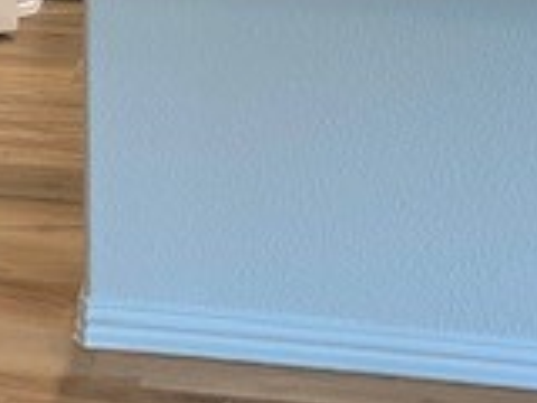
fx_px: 1613
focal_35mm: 104
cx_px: 70
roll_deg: +0.1
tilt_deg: -6.8
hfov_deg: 18.6
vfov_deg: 12.7
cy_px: -359
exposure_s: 1/60
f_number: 1.8
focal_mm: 4.25
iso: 160
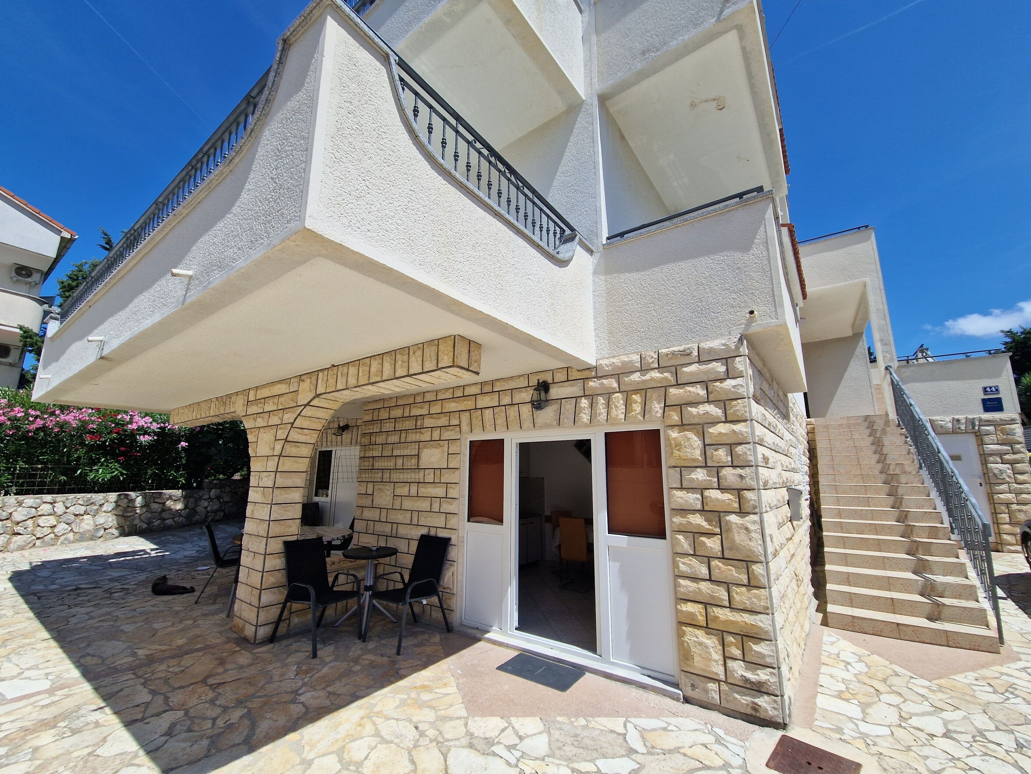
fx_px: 387
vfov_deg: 89.9
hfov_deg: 106.2
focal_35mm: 13
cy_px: 387
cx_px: 516
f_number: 2.2
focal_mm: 2.2
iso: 50
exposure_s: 1/3056
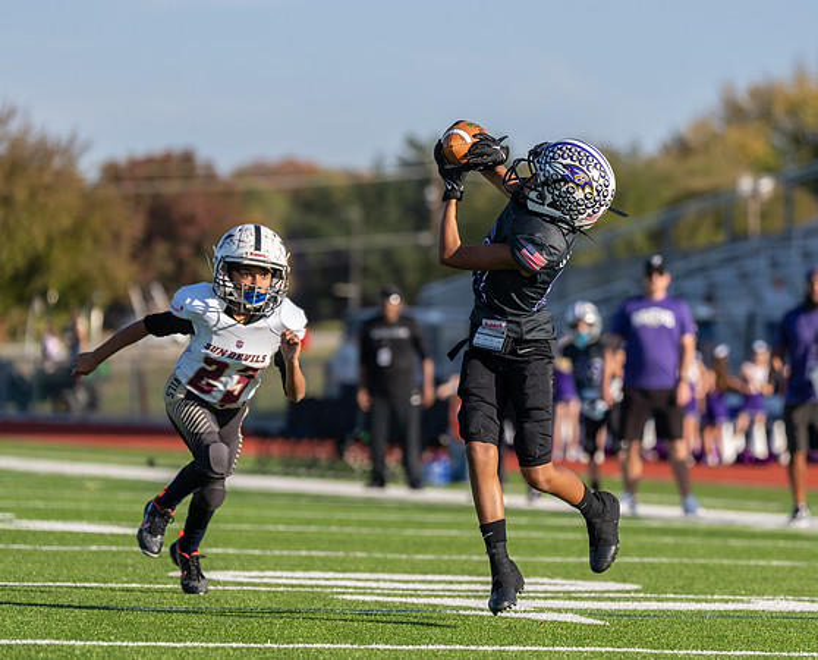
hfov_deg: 8.7
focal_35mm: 220
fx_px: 5343
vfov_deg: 7.1
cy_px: 307
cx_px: 574
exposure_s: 1/2000
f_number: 2.8
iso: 100
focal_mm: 139
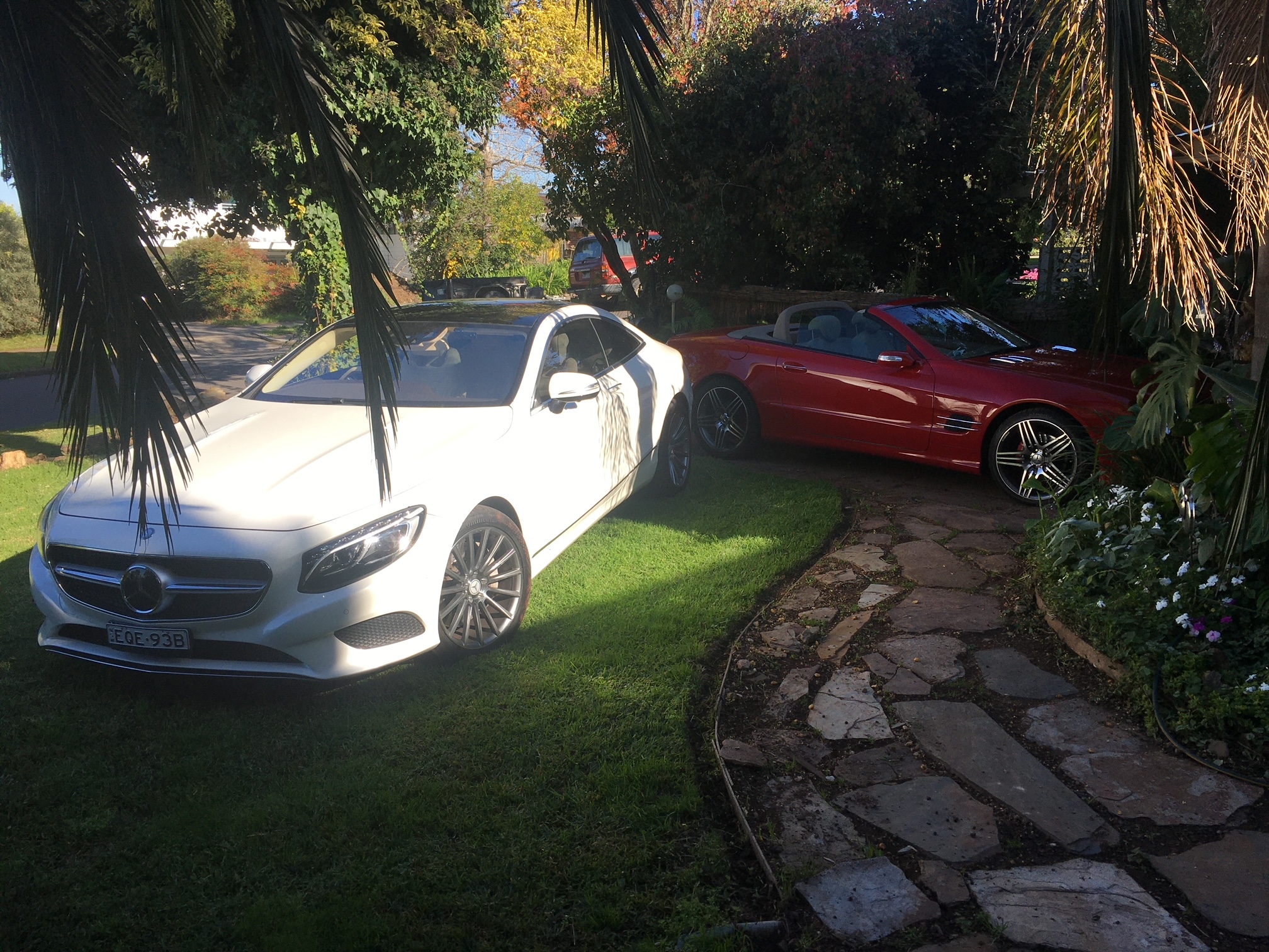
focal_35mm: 29
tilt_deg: -9.9
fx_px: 1063
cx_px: 634
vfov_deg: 48.2
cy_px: 476
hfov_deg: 61.7
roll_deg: -1.3
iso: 25
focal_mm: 4.15
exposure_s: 1/718
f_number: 2.2
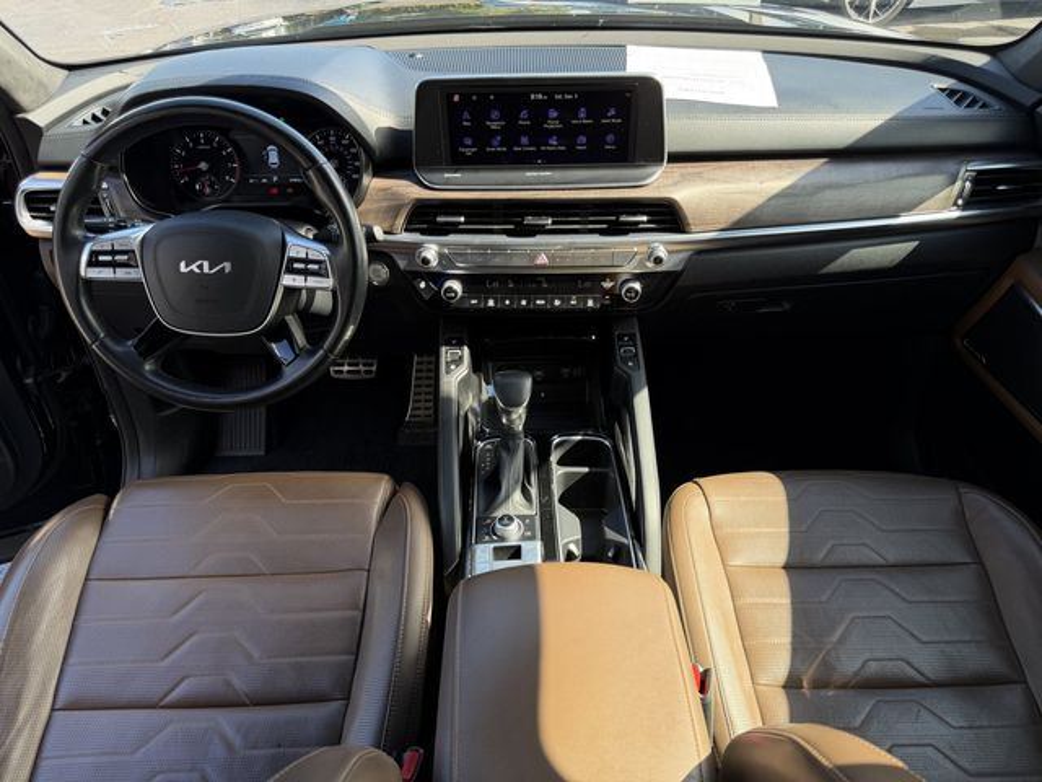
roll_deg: +2.5
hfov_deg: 71.6
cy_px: 391
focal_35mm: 24
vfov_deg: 56.8
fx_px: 722
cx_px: 521
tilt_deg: -38.0
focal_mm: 6.76
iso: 80
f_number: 1.78
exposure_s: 1/312
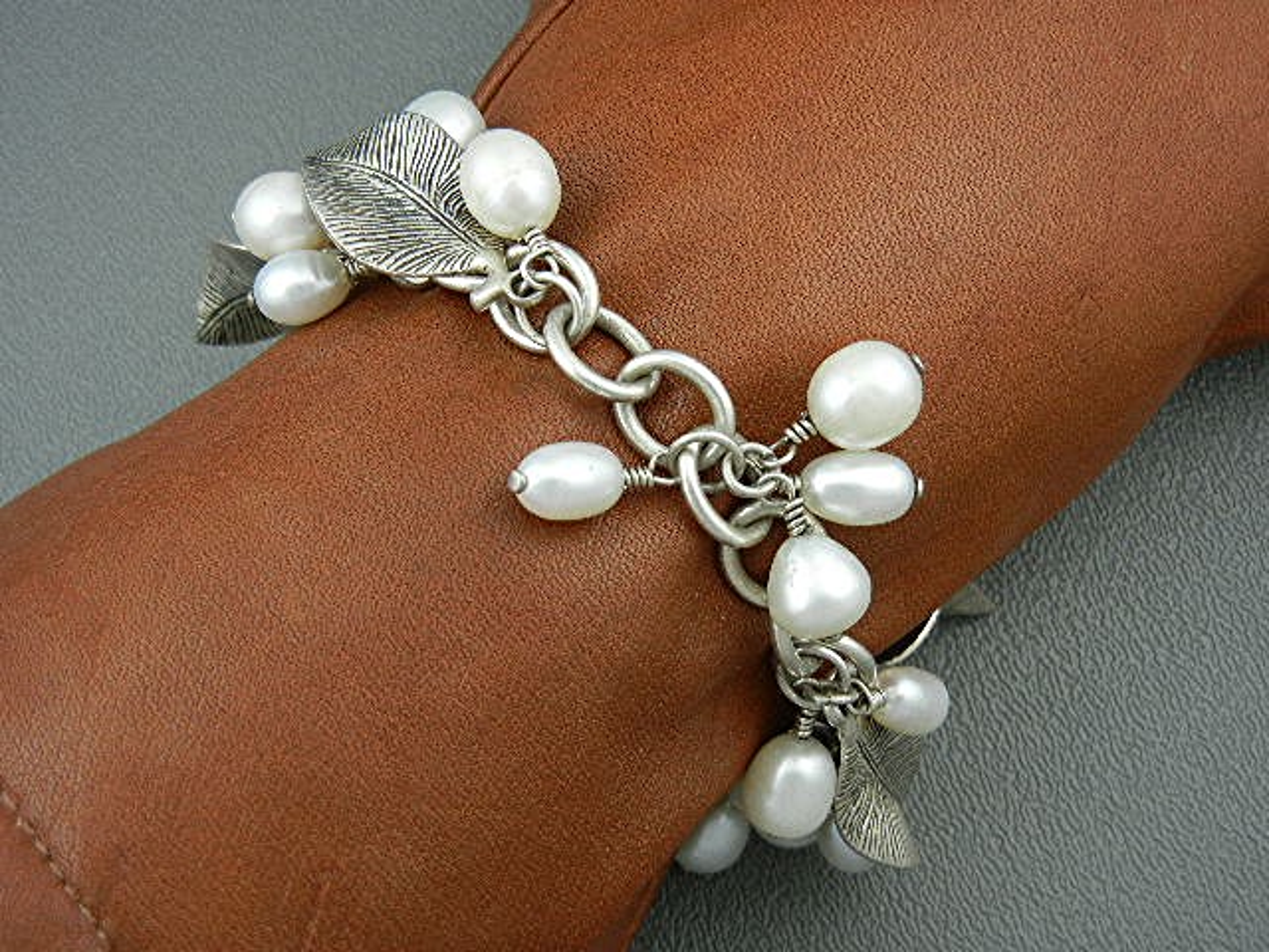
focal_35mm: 59
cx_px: 634
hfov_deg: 32.7
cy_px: 476
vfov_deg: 24.8
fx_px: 2163
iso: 200
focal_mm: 10.6
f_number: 4
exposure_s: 1/6.4
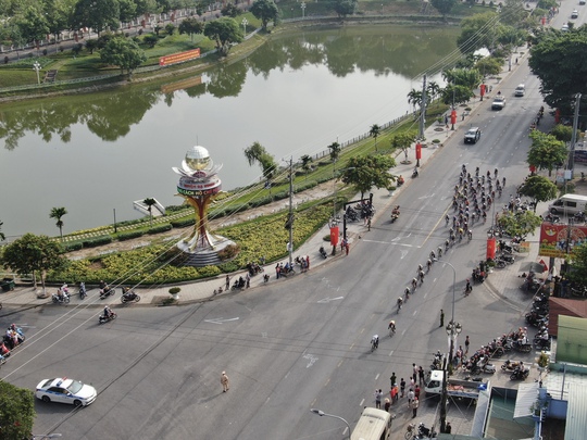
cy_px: 220
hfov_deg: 45.8
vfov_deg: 35.1
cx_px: 294
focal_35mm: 41
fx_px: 695
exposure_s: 1/500
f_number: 3.5
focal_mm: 7.07
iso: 100
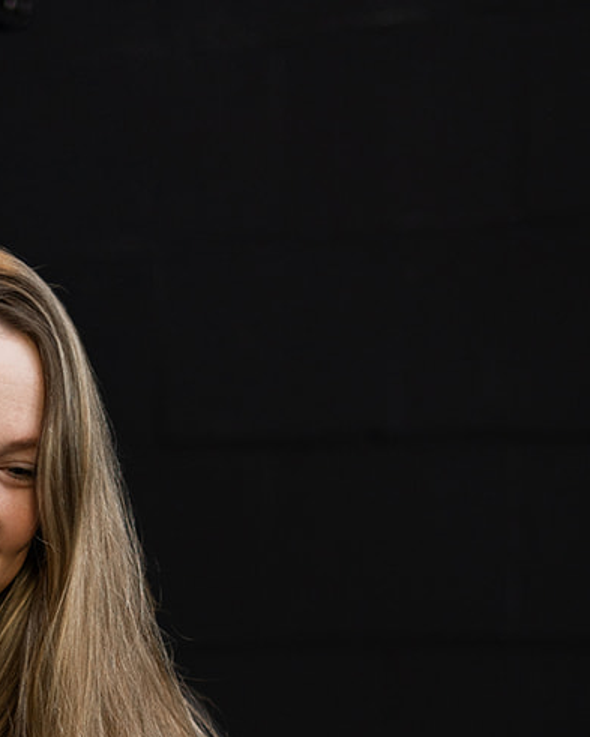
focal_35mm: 153
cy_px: 865
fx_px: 3339
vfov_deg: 12.3
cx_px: -25
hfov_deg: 10.0
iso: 200
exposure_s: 1/125
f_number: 2.2
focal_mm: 50
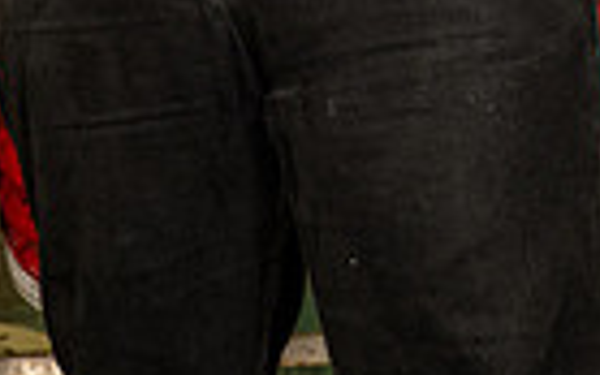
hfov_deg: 11.3
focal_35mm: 185
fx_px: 3026
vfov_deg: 6.7
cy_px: -560
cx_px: 324
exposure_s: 1/250
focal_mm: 56
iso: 500
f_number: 7.1
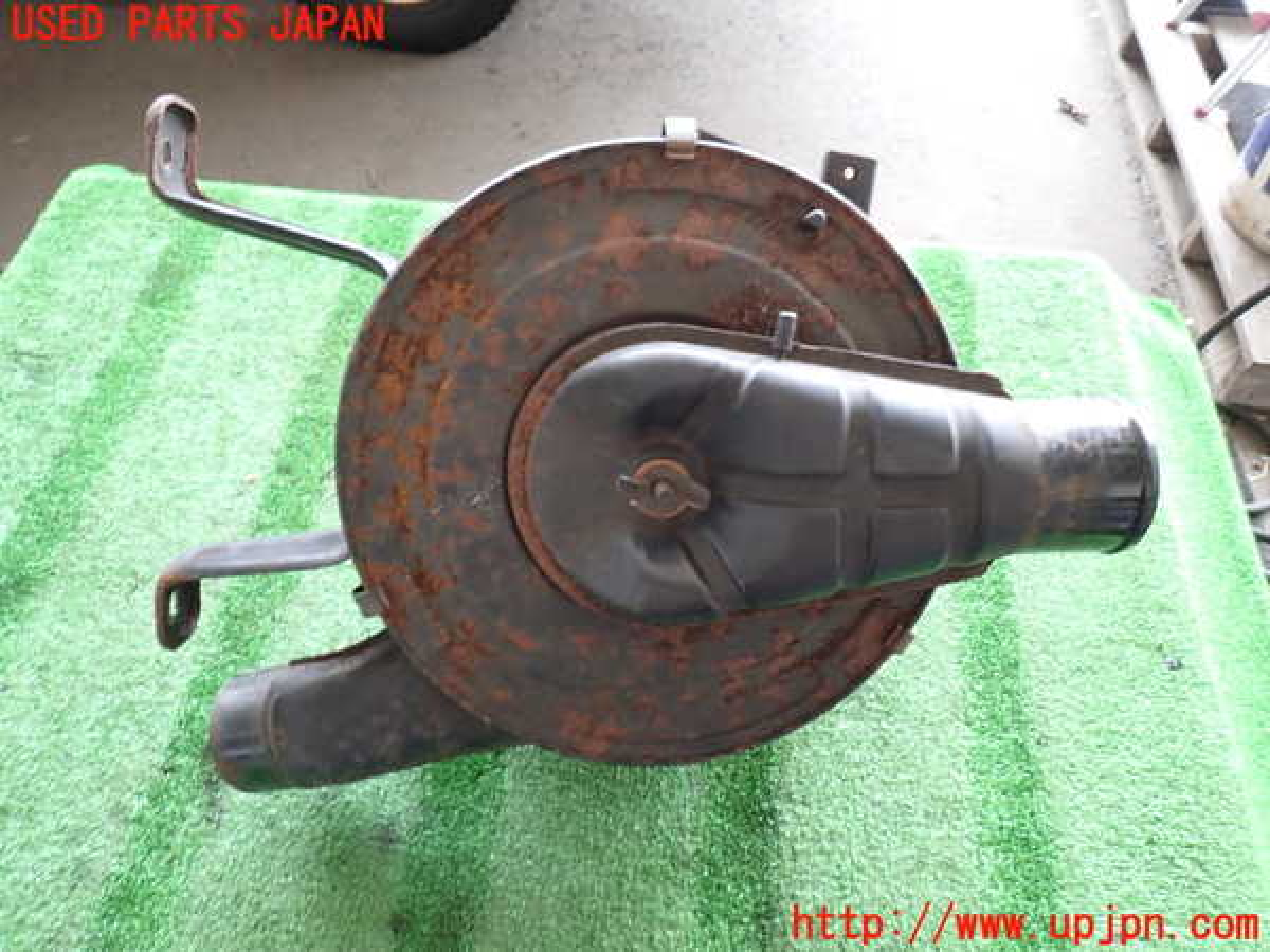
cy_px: 476
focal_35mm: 25
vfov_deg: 54.9
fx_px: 917
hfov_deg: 69.4
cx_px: 635
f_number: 2
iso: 200
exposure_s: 1/50
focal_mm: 4.5
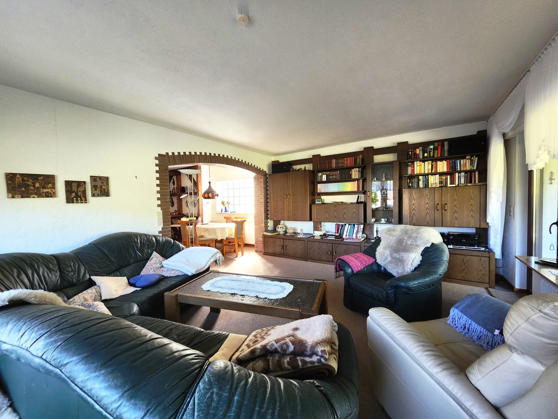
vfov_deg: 89.9
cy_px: 210
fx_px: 210
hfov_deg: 106.2
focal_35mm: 13
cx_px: 279
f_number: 2.2
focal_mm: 1.74
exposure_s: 1/60
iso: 250
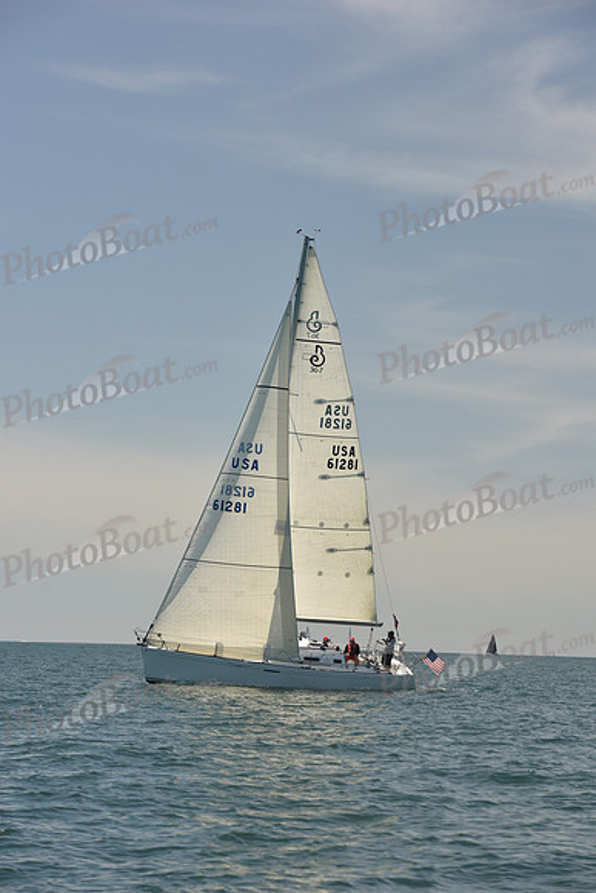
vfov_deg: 20.8
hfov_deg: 14.0
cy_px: 446
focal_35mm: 98
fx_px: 2432
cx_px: 298
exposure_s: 1/800
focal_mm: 98
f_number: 6.3
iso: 250
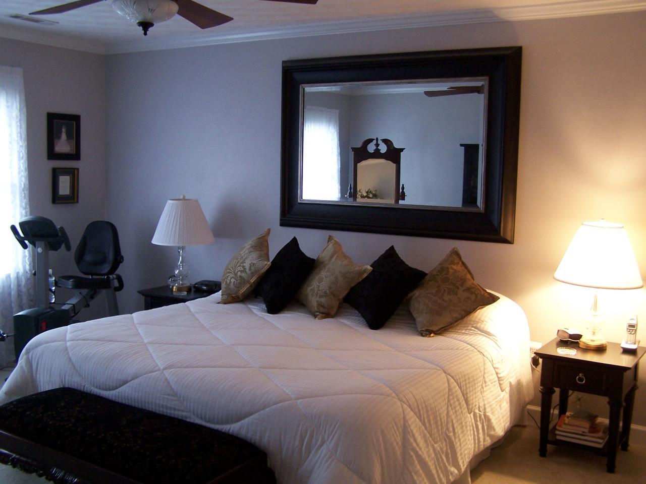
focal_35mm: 38
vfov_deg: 37.7
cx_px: 323
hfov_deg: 49.0
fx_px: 709
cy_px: 242
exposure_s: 1/8
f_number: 2.8
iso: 140
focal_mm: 6.3
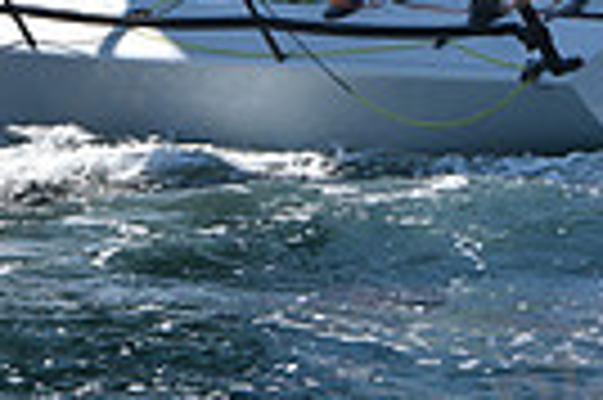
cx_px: 261
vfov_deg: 3.9
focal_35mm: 347
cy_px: -276
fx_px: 5805
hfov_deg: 5.9
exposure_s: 1/1000
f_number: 7.1
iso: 200
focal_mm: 80
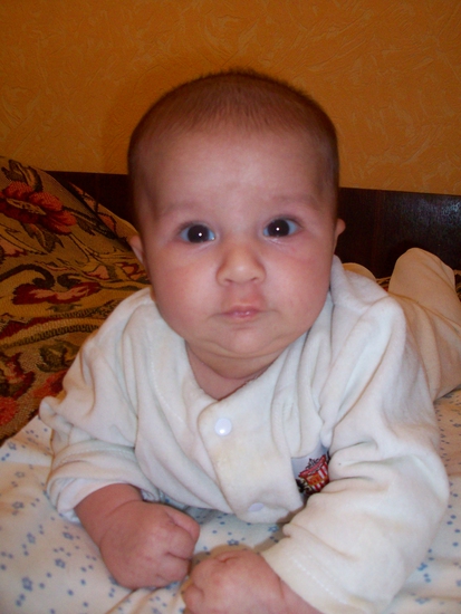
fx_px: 603
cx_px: 230
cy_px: 307
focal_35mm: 34
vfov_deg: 53.9
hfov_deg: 41.8
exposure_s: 1/60
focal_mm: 5.7
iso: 160
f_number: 2.8
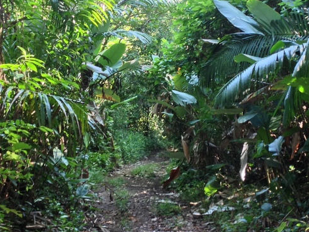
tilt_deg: +0.2
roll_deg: +0.1
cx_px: 156
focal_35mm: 86
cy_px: 94
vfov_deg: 17.2
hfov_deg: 22.8
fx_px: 768
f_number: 2.4
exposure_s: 1/30
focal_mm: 4.28
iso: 50
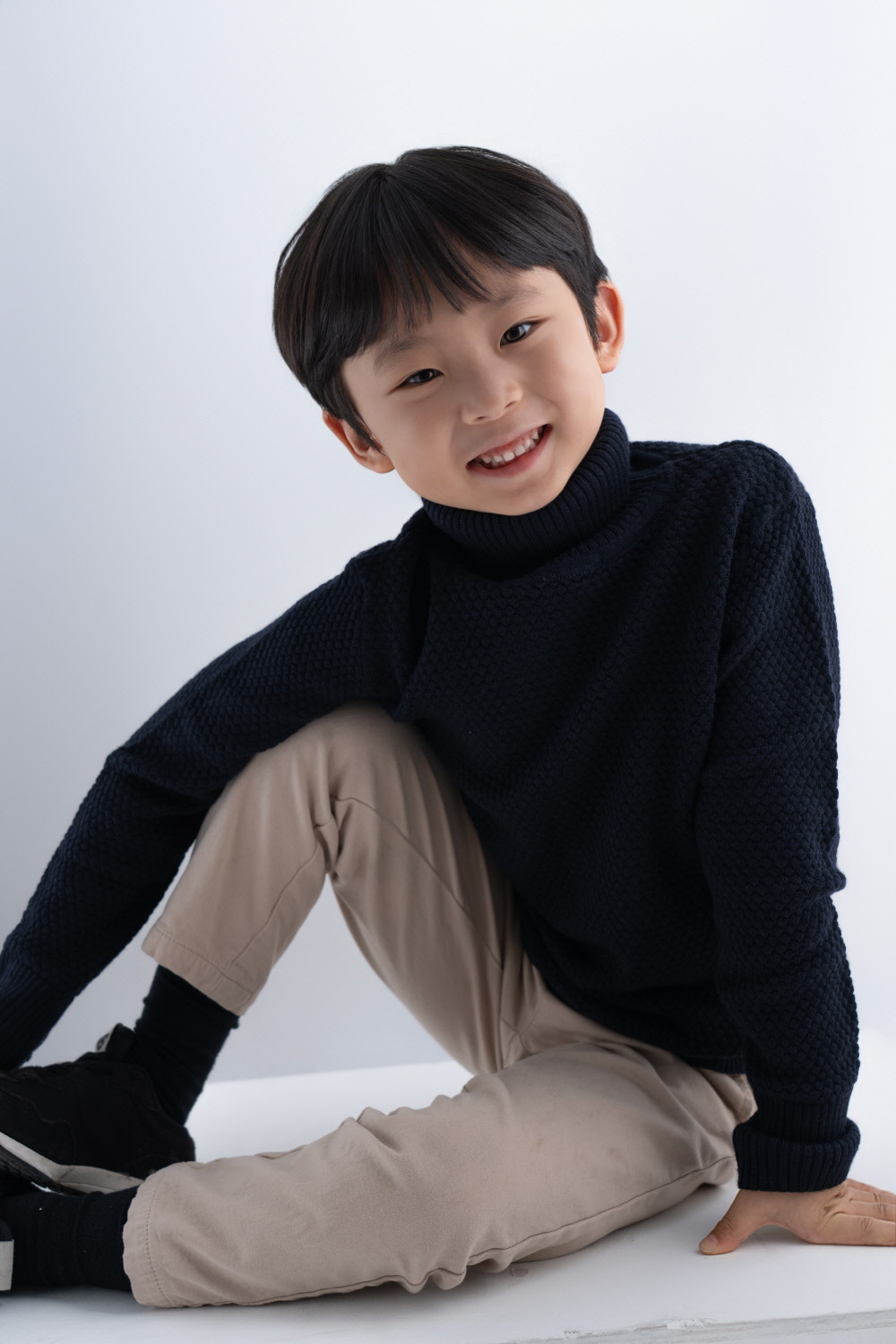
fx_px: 1867
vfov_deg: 39.6
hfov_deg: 27.0
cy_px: 672
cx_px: 448
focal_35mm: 50
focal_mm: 50
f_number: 5.6
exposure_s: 1/125
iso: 100
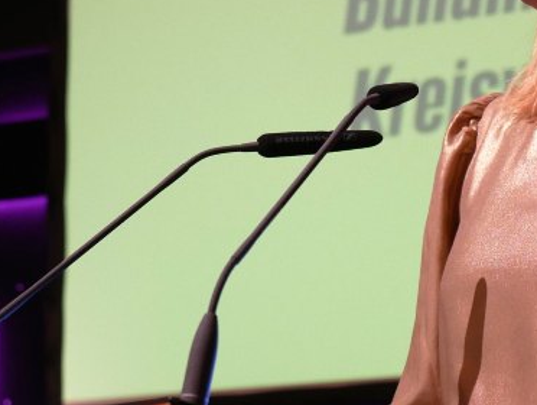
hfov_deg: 10.5
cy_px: 47
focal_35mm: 188
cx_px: 459
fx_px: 2920
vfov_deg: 7.9
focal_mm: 35
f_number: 2.8
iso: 640
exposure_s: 1/80
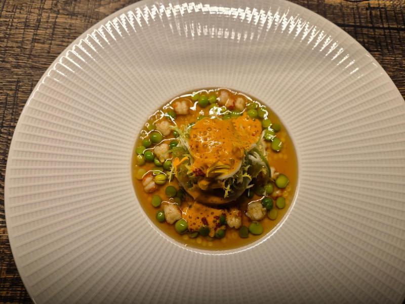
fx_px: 269
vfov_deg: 58.9
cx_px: 202
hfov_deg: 73.9
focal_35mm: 23
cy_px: 152
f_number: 1.8
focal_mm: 5.4
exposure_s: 1/180
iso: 100
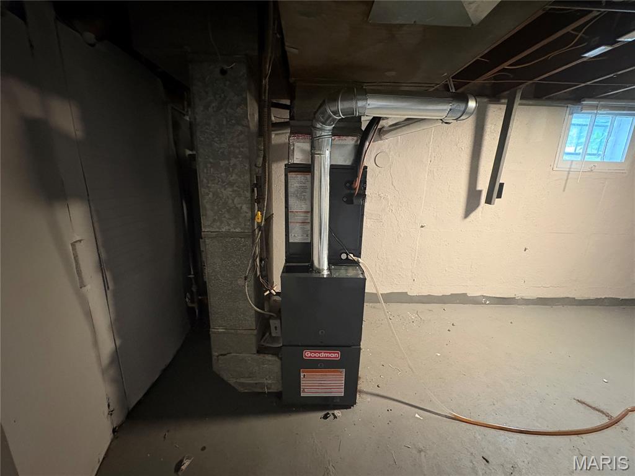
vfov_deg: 85.7
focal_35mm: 14
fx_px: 257
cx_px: 318
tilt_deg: -13.3
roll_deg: -1.5
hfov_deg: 102.1
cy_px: 238
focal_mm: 2.22
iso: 800
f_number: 2.2
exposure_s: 1/30
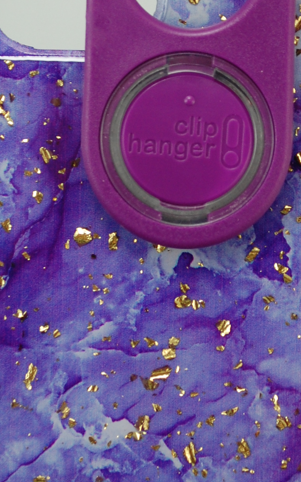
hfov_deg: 9.4
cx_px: 213
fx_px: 1838
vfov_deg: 14.9
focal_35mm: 140
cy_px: 131
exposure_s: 1/50
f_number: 5.3
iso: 400
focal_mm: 38
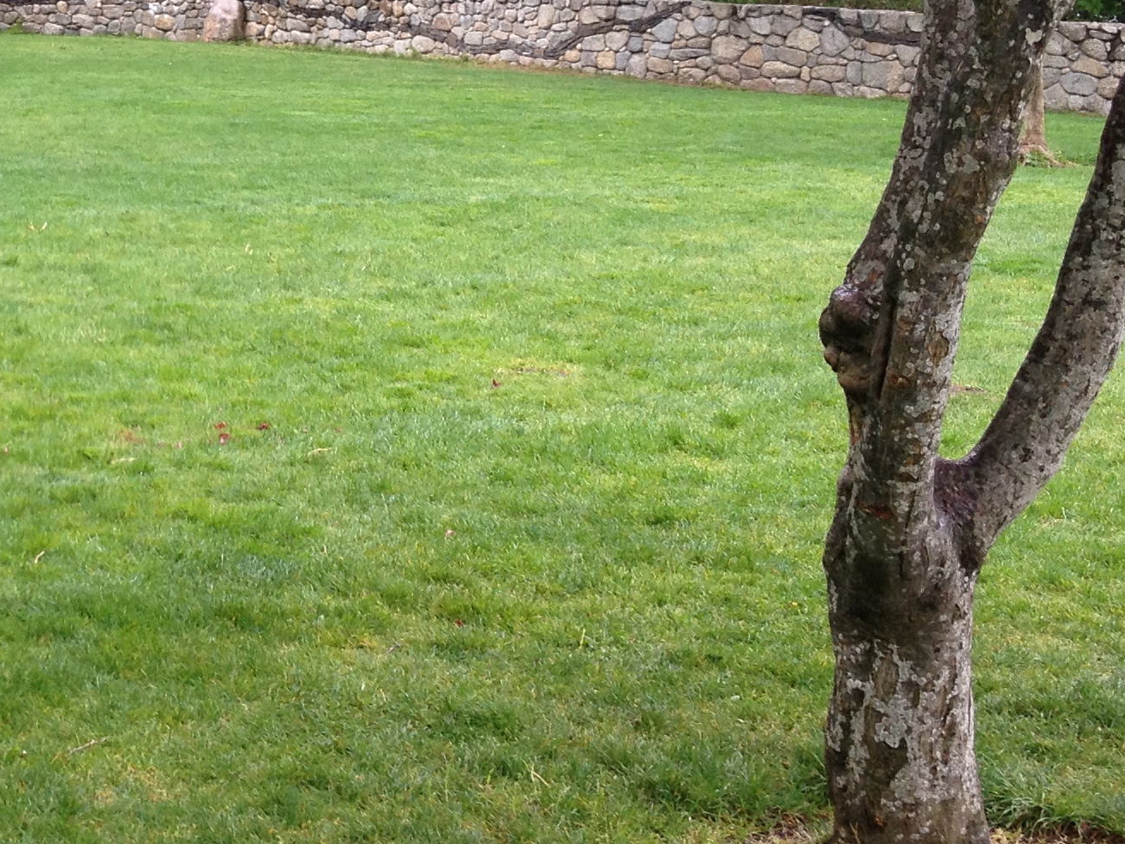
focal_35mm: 87
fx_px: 2828
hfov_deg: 21.5
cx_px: -66
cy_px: 125
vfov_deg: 16.8
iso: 50
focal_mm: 4.28
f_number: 2.4
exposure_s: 1/60
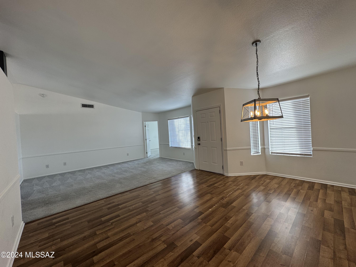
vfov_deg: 85.7
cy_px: 134
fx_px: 144
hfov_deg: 102.1
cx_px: 178
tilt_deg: -0.6
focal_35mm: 14
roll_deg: +3.1
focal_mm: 2.22
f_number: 2.2
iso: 40
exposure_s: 1/120
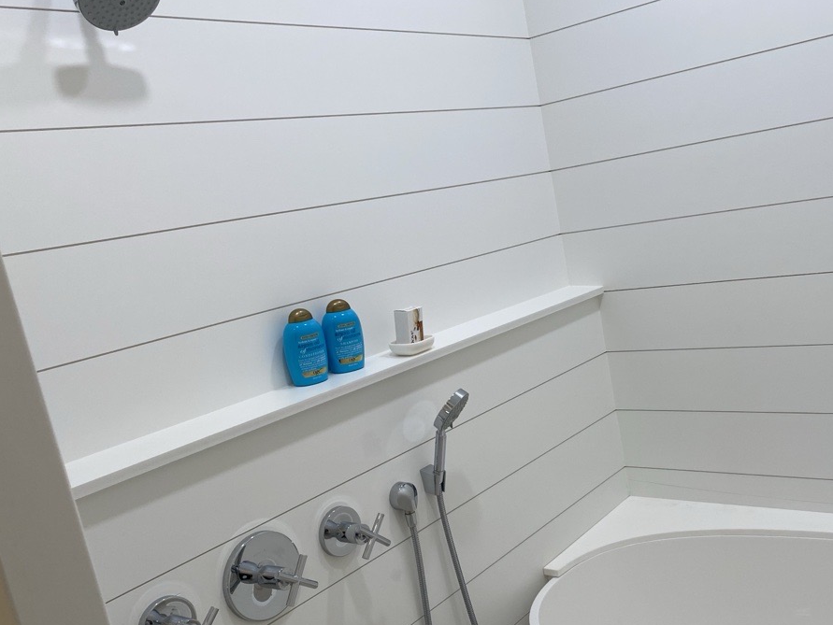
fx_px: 843
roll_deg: +10.9
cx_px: 529
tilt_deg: -10.7
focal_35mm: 35
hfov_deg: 52.0
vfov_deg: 40.5
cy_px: 377
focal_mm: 4.25
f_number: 1.8
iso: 50
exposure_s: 1/120
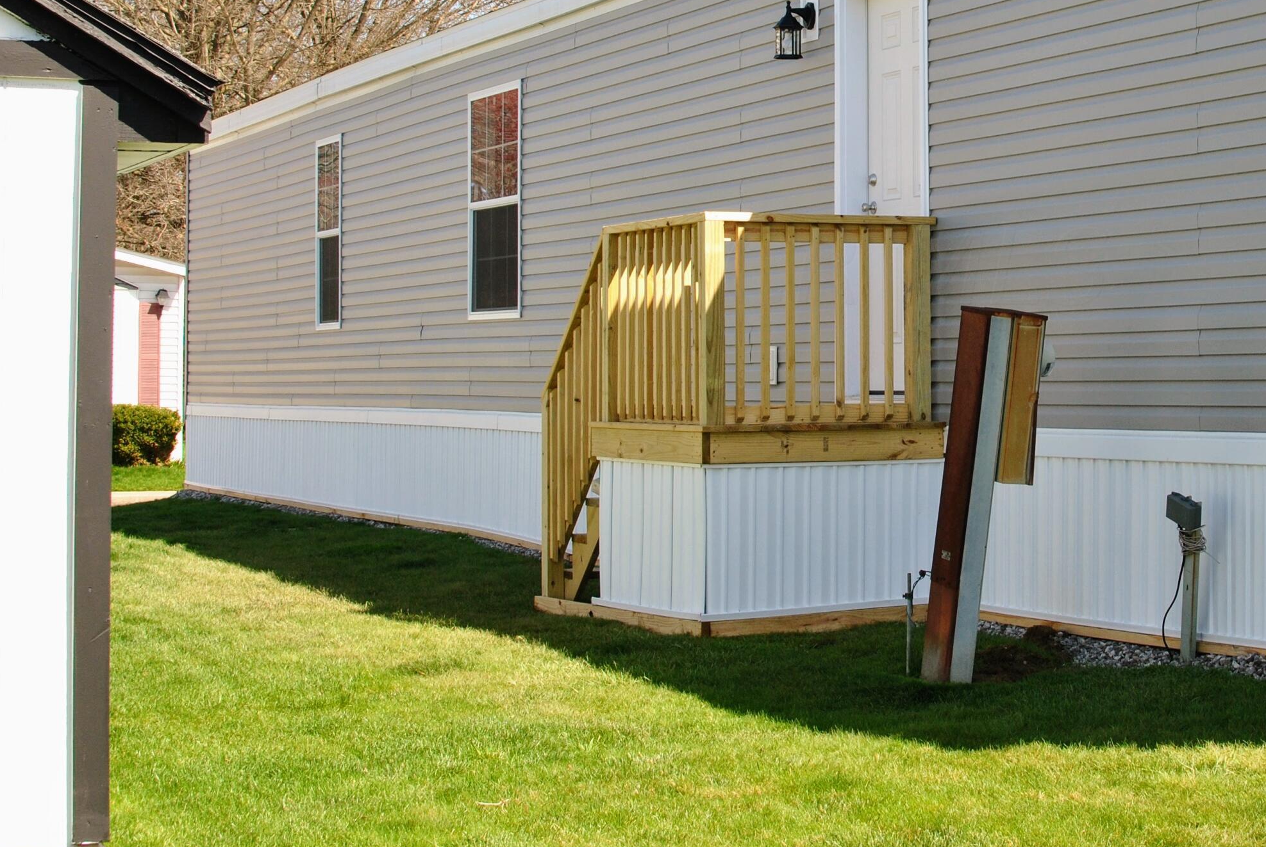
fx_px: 2808
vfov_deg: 17.1
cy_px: 266
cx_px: 916
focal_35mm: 80
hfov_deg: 25.2
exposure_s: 1/200
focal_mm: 35
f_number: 10
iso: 200
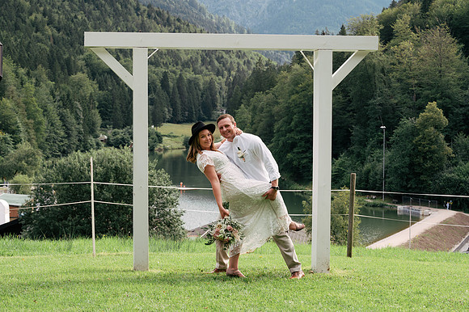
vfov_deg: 19.4
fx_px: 911
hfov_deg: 28.9
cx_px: 234
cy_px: 156
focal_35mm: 70
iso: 500
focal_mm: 70
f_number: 10
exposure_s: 1/250
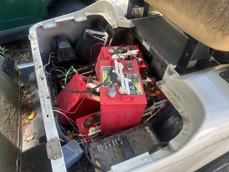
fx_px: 172
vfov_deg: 53.1
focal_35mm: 26
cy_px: 86
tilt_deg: -46.7
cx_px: 114
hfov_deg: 67.3
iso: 64
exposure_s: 1/121
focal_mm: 5.7
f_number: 1.5
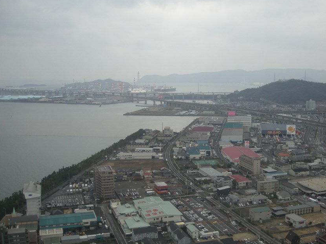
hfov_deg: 43.8
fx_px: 405
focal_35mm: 43
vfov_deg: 33.6
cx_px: 182
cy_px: 120
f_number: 2.8
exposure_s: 1/392
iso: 50
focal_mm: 5.7
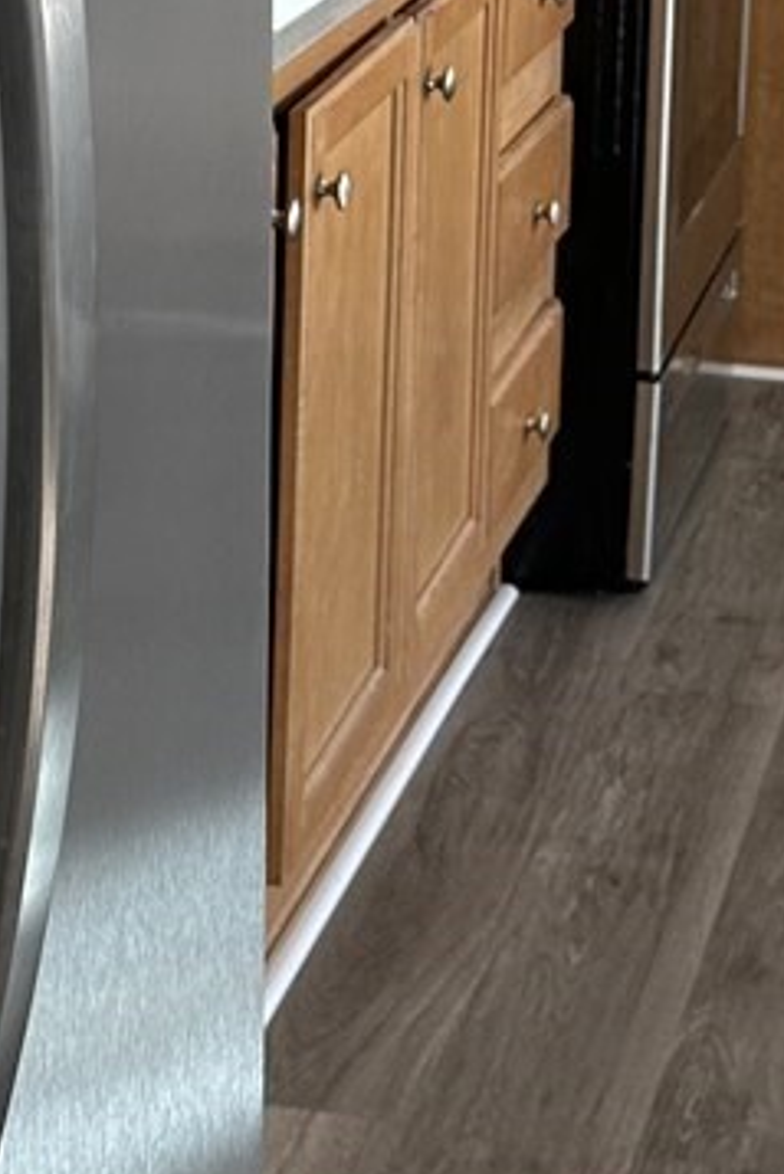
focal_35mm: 107
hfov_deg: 12.8
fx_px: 3492
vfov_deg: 18.7
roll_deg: -2.2
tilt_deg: -12.1
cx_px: 574
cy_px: 66
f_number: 1.78
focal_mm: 6.86
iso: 100
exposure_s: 1/121
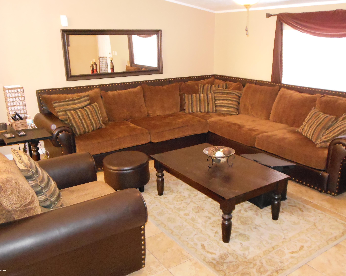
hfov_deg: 57.1
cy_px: 137
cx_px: 184
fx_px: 317
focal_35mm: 31
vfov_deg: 47.1
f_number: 3.3
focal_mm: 5.2
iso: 1600
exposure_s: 1/25
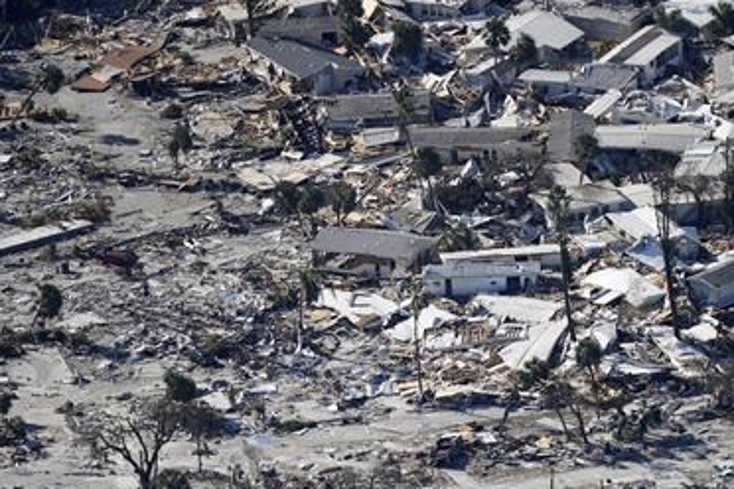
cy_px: 380
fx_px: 14251
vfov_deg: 2.0
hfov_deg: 3.0
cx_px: 531
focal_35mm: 699
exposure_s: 1/3200
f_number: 2.8
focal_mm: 400
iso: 100
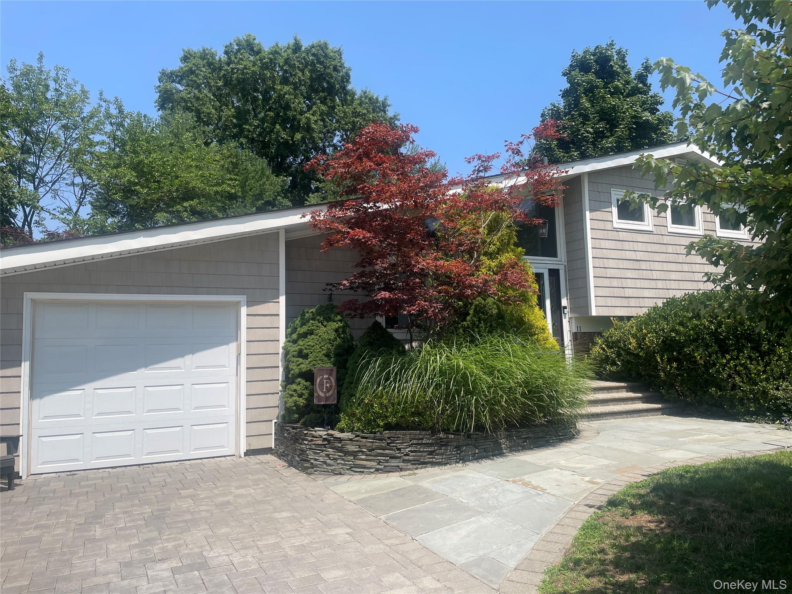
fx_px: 595
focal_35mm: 26
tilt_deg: +6.4
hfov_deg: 67.3
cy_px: 297
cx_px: 396
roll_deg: +2.0
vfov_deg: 53.1
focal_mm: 4.2
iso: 32
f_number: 1.6
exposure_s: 1/3040
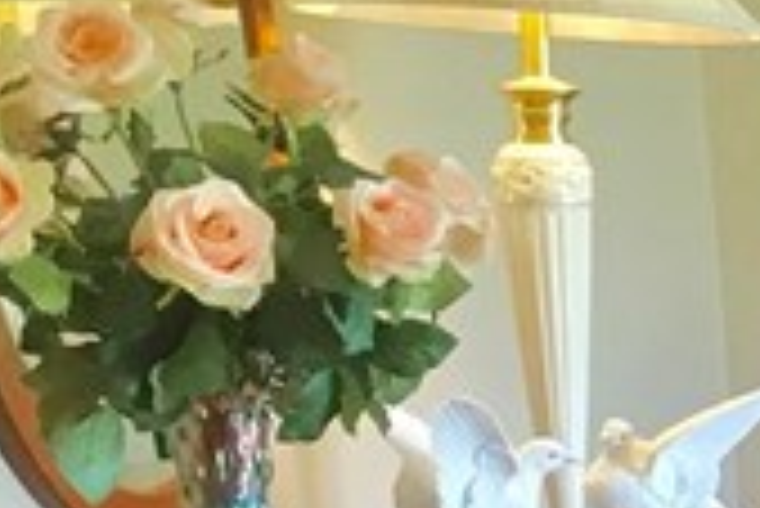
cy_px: 958
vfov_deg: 7.3
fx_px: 3867
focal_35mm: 183
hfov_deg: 9.3
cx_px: 2132
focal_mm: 4.15
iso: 50
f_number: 2.2
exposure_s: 1/30
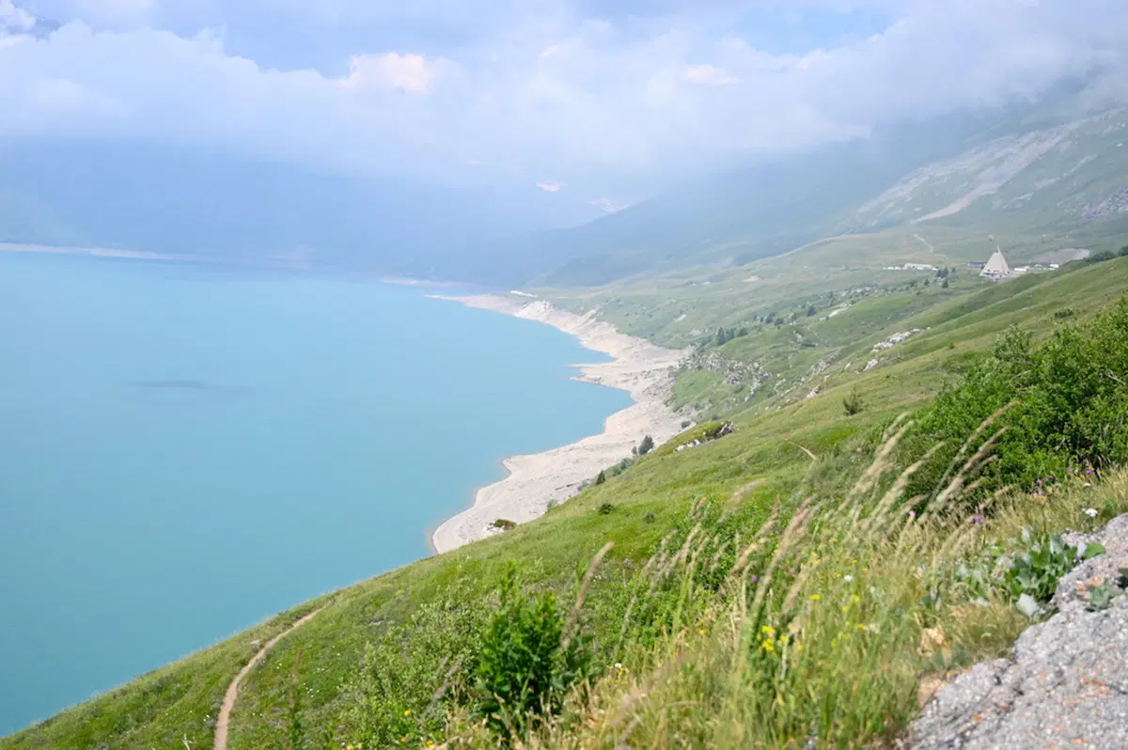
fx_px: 1127
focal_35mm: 36
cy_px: 375
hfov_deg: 53.2
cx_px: 564
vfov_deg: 36.8
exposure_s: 1/1000
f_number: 4
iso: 100
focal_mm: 36
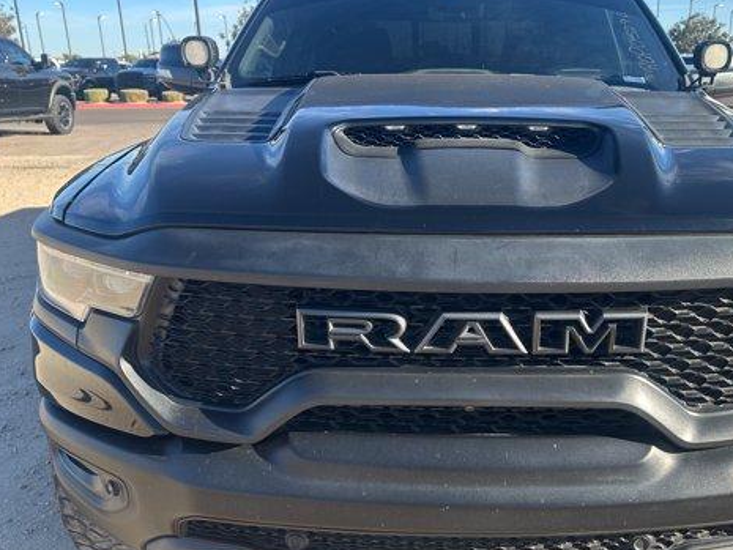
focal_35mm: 33
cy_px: 287
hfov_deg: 55.0
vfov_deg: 43.0
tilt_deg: -17.0
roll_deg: +1.1
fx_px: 699
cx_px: 438
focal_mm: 6.86
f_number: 1.78
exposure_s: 1/1072
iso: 80
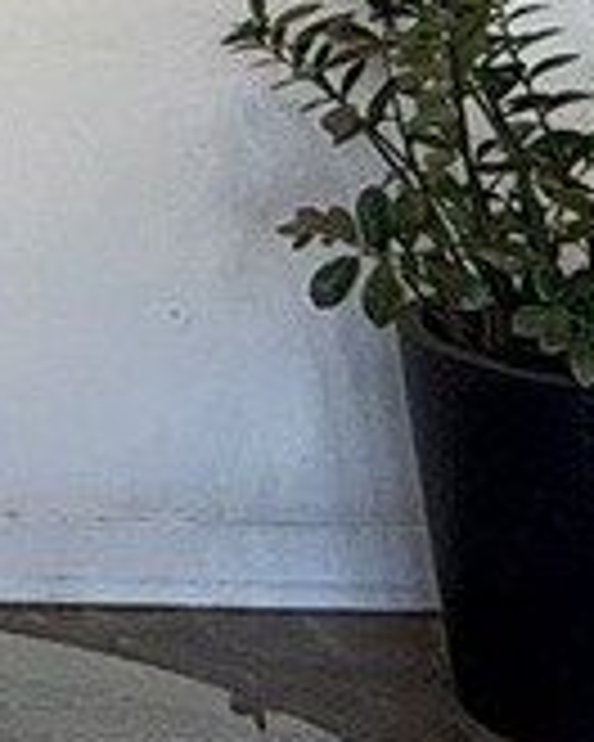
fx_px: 2615
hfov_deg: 11.3
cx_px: -724
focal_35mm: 119
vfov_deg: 14.9
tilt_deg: +0.3
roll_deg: -0.9
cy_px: -414
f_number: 2.2
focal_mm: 2.22
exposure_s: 1/120
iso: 100
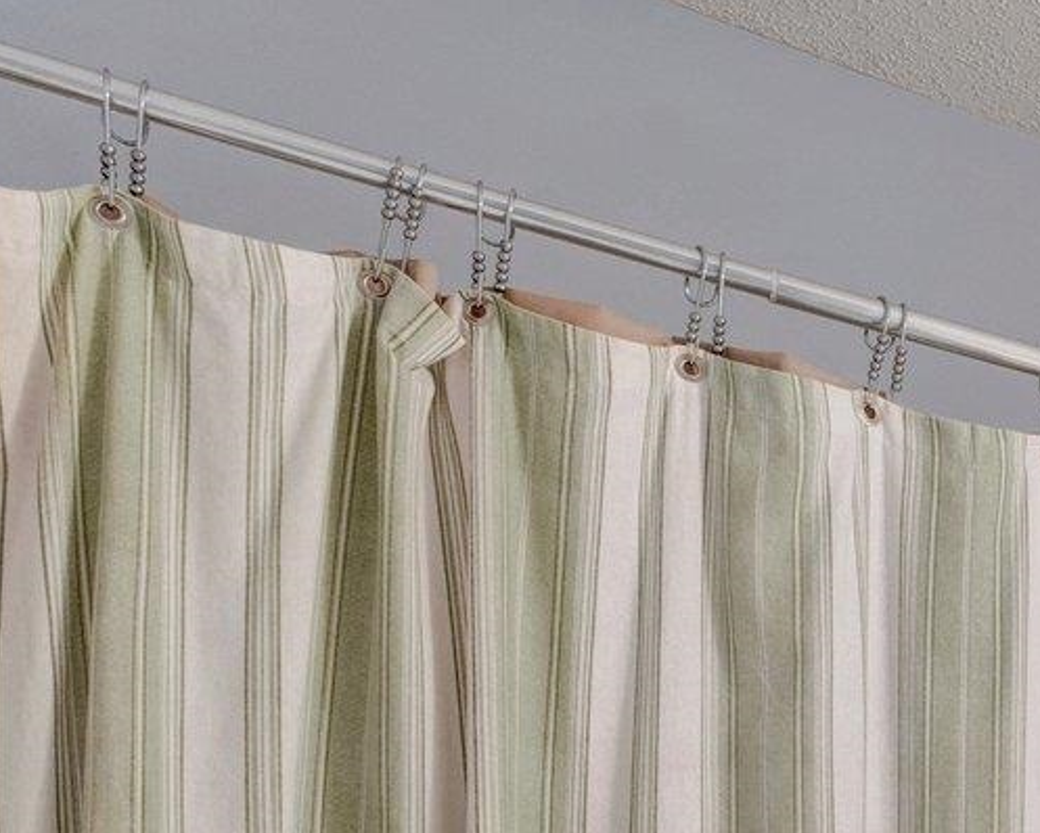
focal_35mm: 59
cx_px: 1988
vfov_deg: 21.8
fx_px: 1822
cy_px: 1225
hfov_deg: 20.0
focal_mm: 15.3
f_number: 8
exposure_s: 1/25
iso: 1000
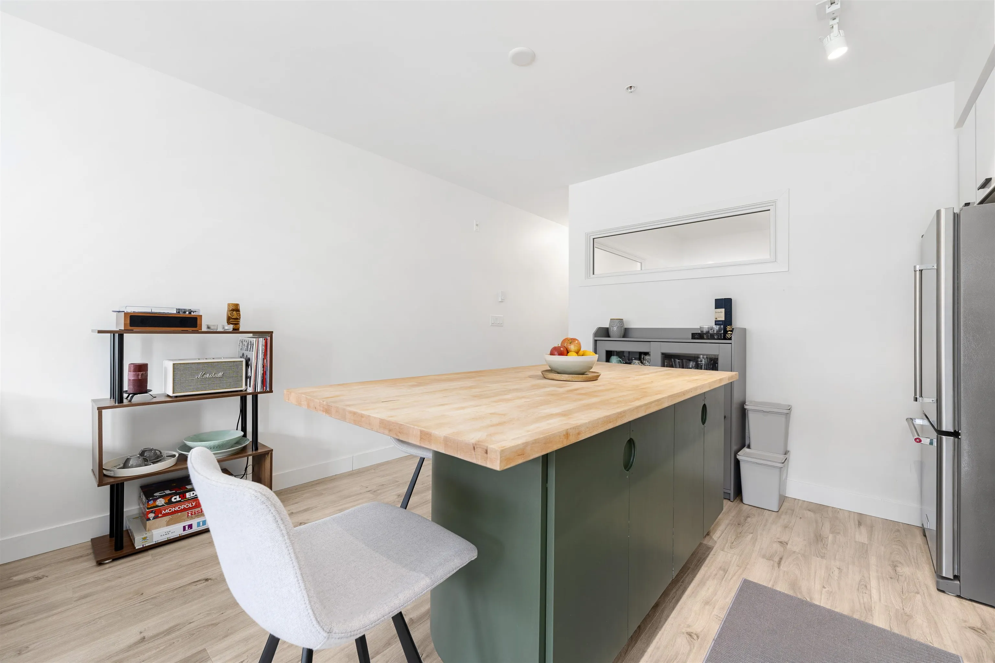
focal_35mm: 14
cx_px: 498
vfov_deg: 81.2
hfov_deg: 104.3
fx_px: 387
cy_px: 332
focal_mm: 14
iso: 320
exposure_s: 1/20
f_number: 8
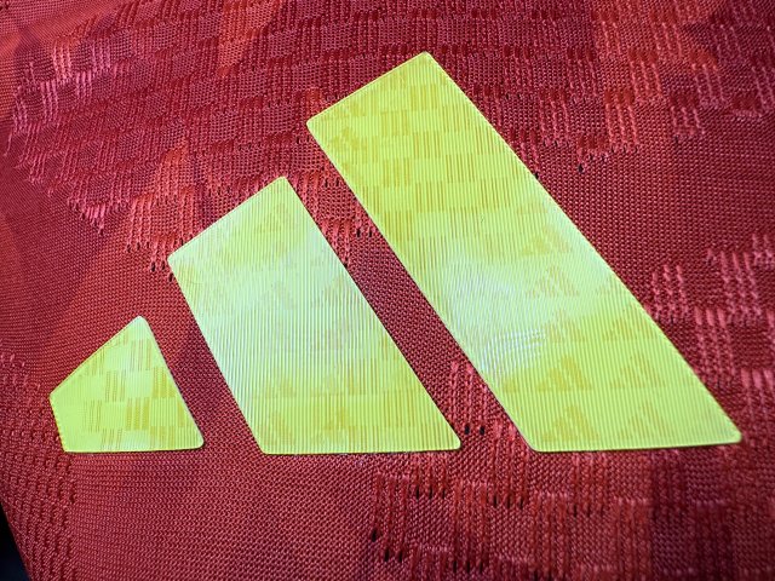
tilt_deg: -2.9
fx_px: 537
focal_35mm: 24
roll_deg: -6.3
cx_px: 388
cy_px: 290
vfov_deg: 56.8
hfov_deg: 71.6
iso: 50
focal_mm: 2.22
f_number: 2.2
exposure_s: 1/100
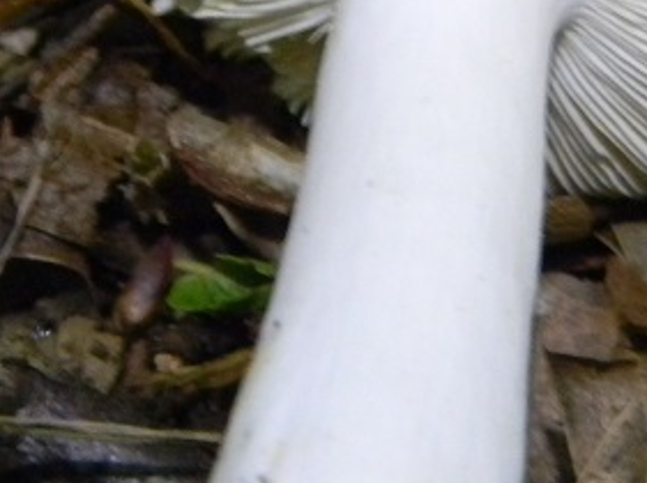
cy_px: 32
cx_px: 437
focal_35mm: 191
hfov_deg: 10.4
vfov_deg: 7.7
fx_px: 3565
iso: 400
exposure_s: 1/11
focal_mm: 12.2
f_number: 4.3
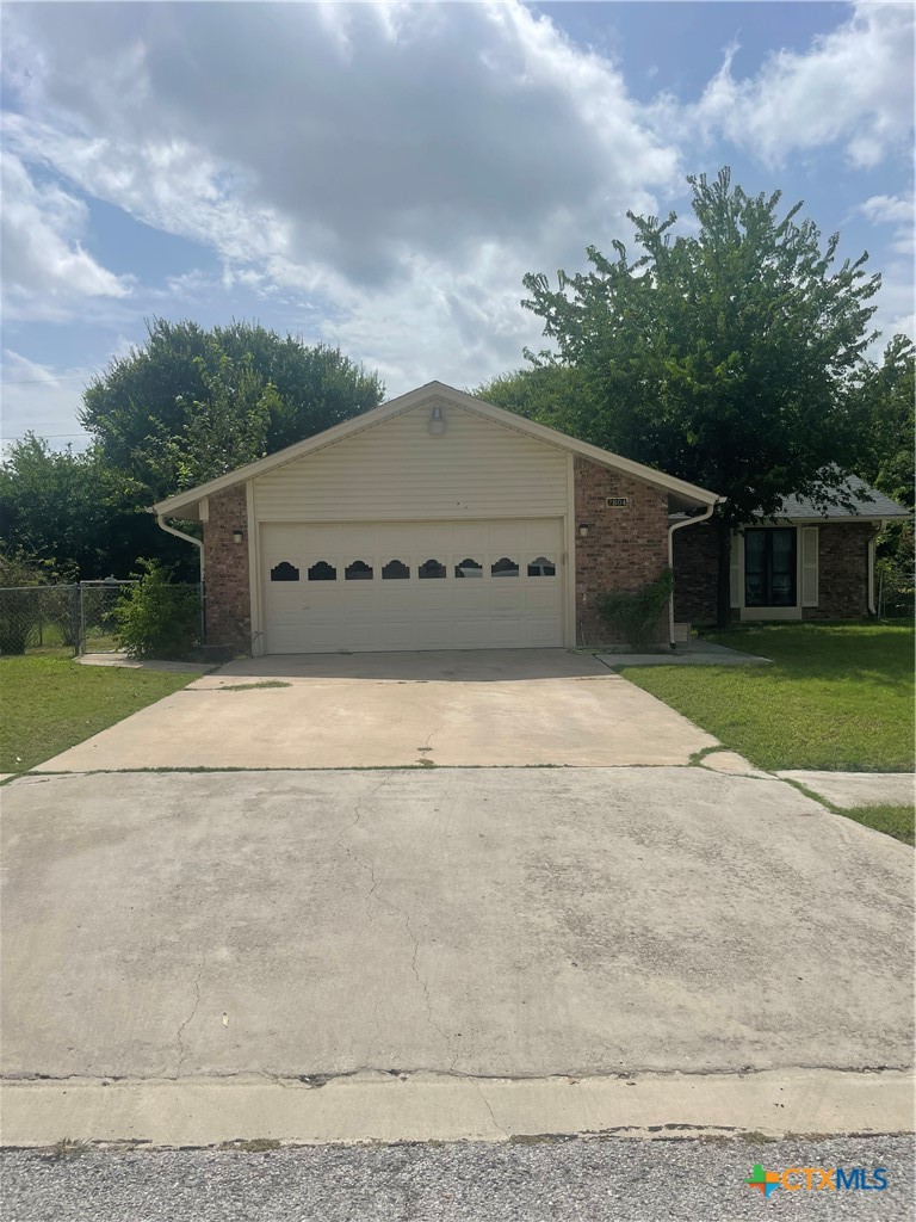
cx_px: 458
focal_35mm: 26
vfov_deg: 67.3
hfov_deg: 53.1
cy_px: 611
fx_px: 917
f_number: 1.6
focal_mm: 4.2
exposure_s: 1/9091
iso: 32
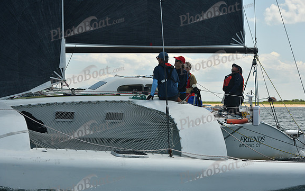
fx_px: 682
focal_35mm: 82
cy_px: 96
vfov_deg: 15.9
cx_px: 152
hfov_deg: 25.2
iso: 320
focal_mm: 80
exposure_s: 1/640
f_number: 6.3
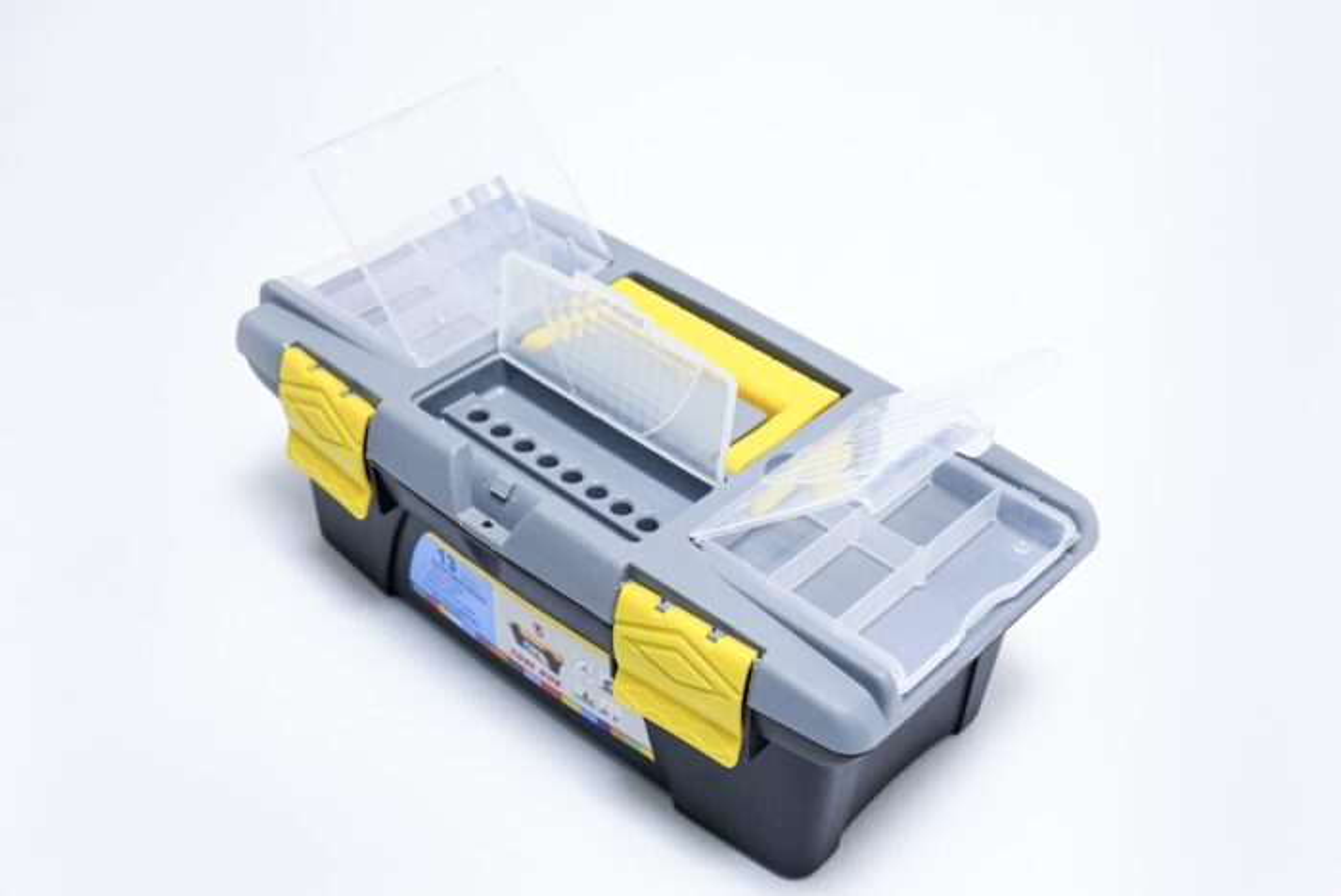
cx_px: 670
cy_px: 448
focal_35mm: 47
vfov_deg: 28.7
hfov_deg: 41.9
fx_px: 1752
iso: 3200
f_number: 8
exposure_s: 1/250
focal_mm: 47
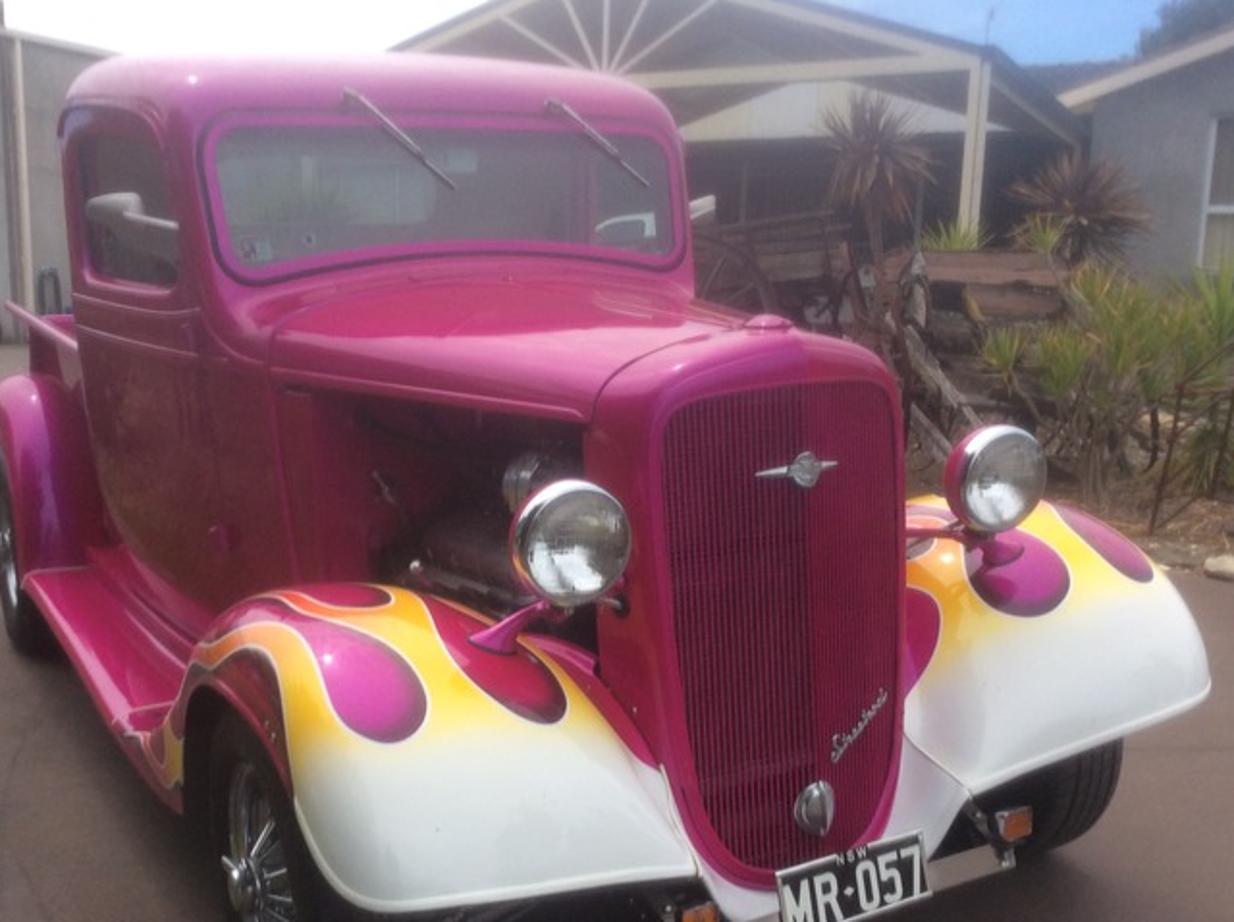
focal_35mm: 40
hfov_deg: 46.8
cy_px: 565
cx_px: 590
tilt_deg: -9.9
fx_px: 1424
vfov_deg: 35.7
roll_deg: +0.5
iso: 32
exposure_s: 1/829
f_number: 2.4
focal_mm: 3.3
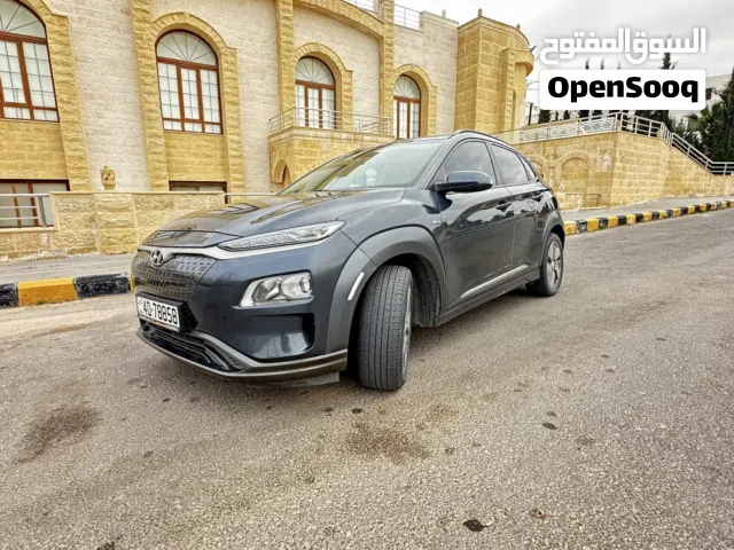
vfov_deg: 85.7
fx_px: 297
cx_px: 367
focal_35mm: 14
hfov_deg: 102.1
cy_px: 275
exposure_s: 1/99
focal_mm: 2.22
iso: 64
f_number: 2.2
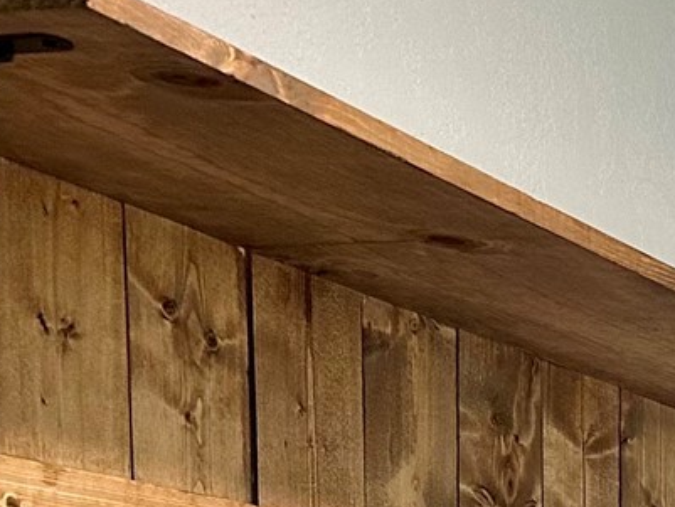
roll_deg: +0.3
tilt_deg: -4.3
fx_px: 2243
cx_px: 1402
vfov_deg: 11.6
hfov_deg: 14.0
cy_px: 1004
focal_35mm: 115
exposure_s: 1/60
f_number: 1.78
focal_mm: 6.86
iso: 200
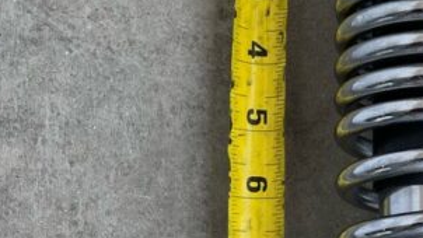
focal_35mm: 75
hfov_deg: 27.0
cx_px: 402
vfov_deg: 15.5
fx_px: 841
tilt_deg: -87.2
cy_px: 287
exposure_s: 1/660
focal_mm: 5.1
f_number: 1.6
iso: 32
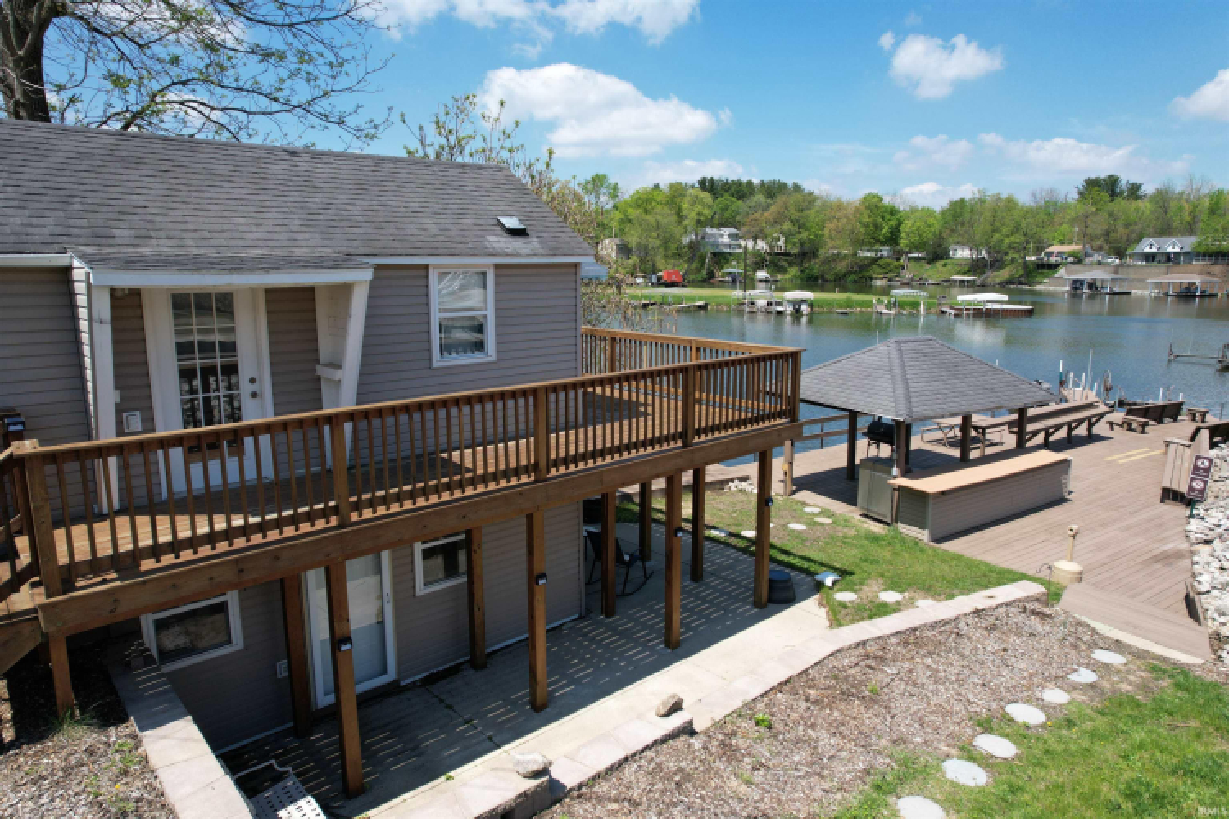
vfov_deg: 57.2
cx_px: 614
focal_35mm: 22
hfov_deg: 78.6
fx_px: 751
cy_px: 410
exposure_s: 1/1500
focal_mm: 8.38
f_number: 2.8
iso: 100
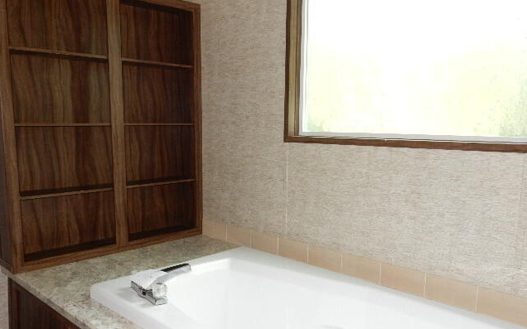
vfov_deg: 39.3
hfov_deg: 59.7
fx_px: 459
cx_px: 263
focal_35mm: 32
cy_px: 186
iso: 250
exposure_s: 1/30
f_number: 4
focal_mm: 5.4
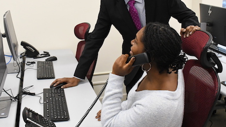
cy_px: 44
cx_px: 101
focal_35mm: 44
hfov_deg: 46.3
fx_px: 264
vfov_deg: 27.0
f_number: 5.6
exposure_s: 1/200
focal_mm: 18
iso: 4000
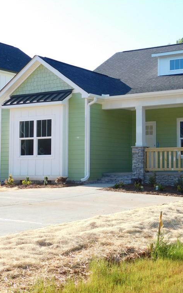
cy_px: 146
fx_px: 455
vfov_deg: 35.7
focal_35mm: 57
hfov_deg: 22.1
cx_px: 170
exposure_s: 1/500
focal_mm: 7.1
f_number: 3.6
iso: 125
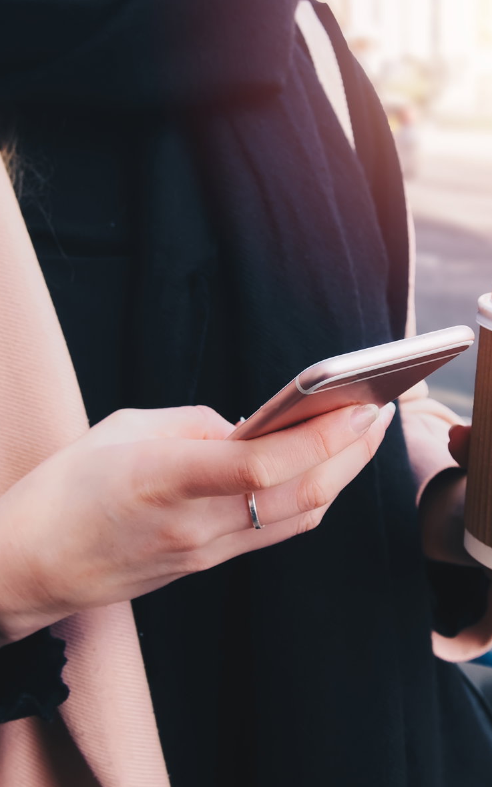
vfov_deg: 43.5
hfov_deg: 27.5
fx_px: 987
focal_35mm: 46
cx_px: 379
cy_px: 388
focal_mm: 16
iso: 200
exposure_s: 1/125
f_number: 4.5
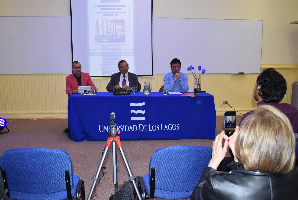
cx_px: 142
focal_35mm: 35
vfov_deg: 38.4
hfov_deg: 55.0
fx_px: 286
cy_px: 96
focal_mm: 21
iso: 800
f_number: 4.5
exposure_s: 1/80
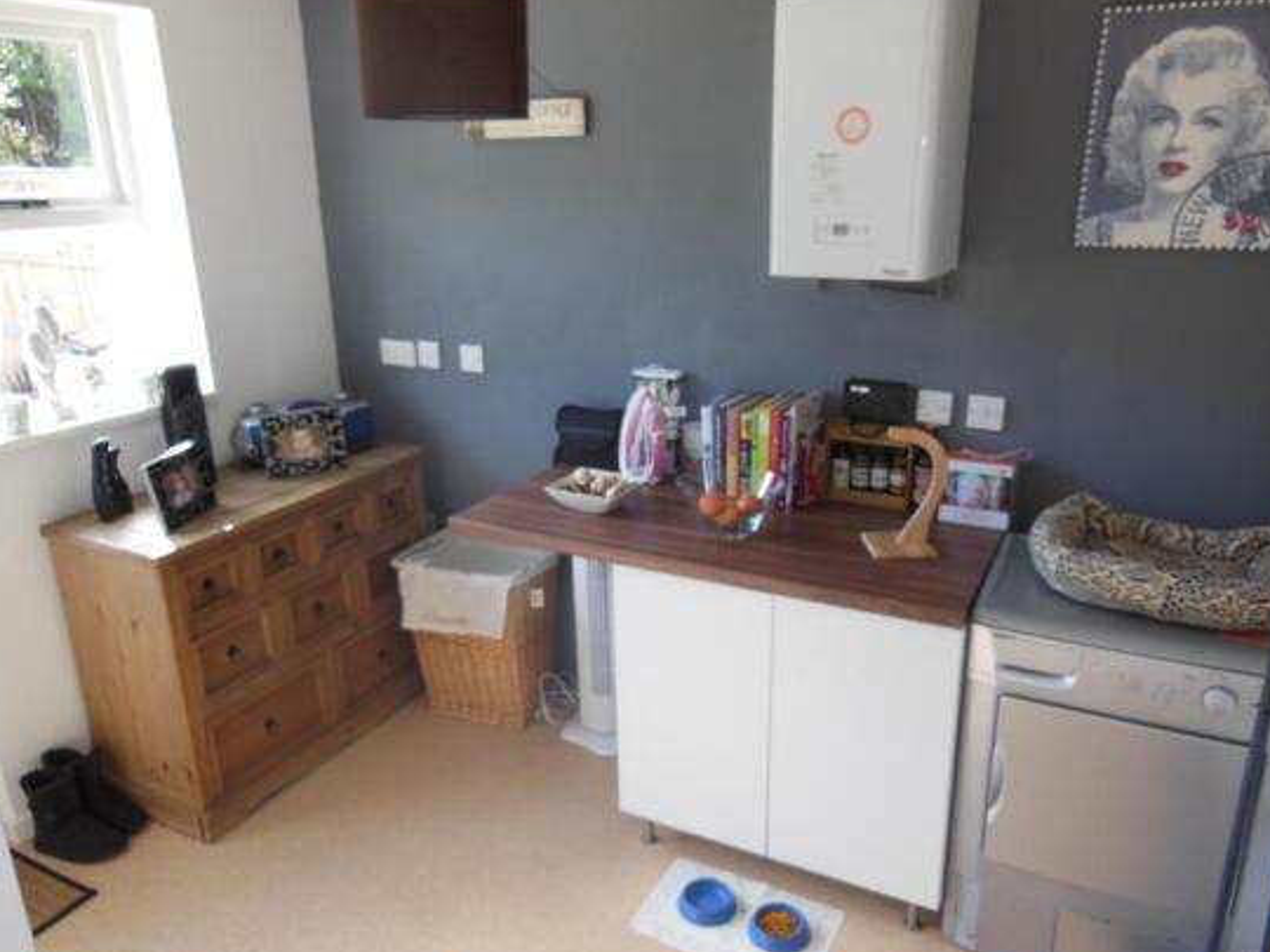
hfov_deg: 65.3
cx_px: 629
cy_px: 485
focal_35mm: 27
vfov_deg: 51.4
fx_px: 991
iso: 160
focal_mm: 4.5
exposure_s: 1/30
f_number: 3.5
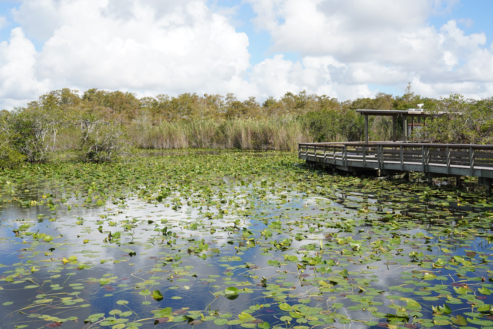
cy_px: 164
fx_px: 548
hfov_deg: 48.5
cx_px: 246
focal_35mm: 40
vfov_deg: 33.4
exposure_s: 1/100
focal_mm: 40
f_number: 13
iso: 100
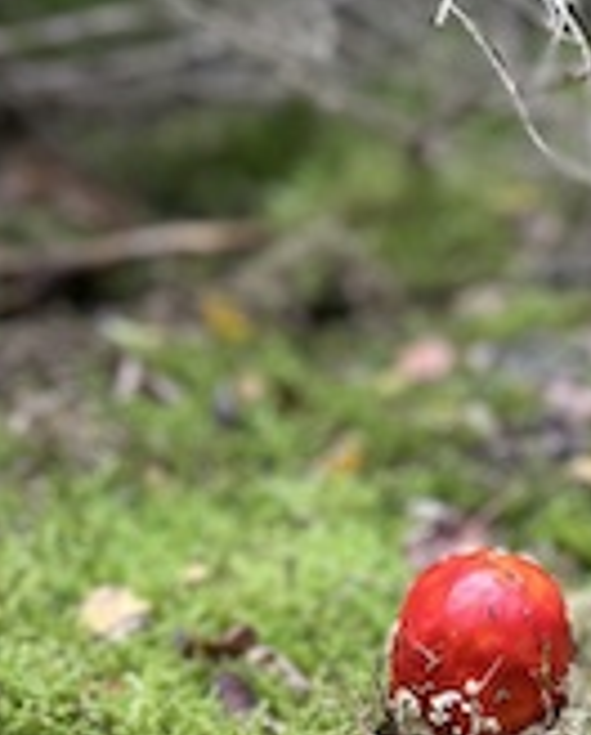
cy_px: 565
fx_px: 1242
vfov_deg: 32.2
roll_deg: -2.1
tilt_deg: -32.5
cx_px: 443
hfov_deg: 26.4
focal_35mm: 57
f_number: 1.78
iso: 80
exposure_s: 1/121
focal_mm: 6.86
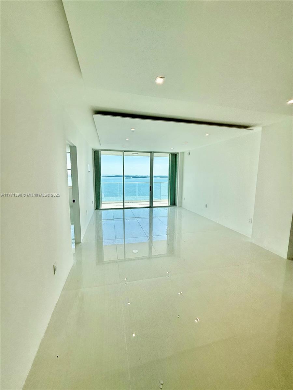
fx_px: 158
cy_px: 195
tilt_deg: -5.5
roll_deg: +1.8
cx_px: 146
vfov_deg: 102.1
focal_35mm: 14
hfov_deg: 85.7
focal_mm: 2.22
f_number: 2.2
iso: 50
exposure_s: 1/1464
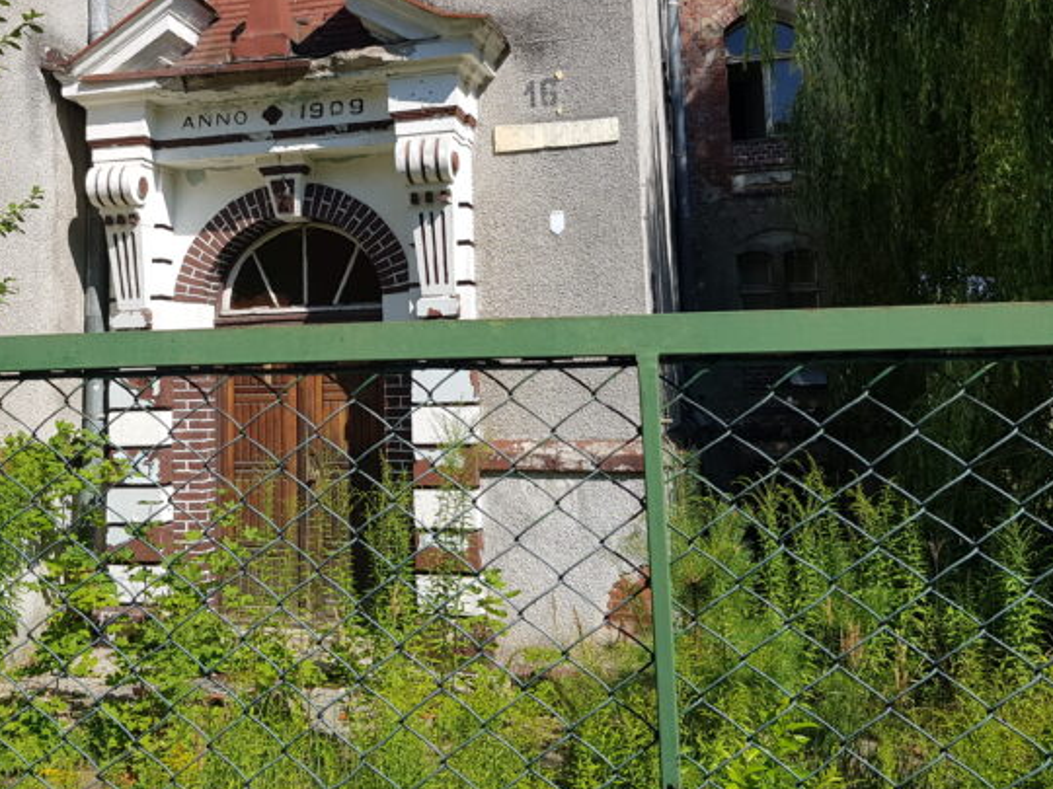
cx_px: 359
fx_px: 1126
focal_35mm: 37
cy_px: 267
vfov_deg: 38.3
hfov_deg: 49.3
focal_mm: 4.2
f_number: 1.7
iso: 40
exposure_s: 1/2184
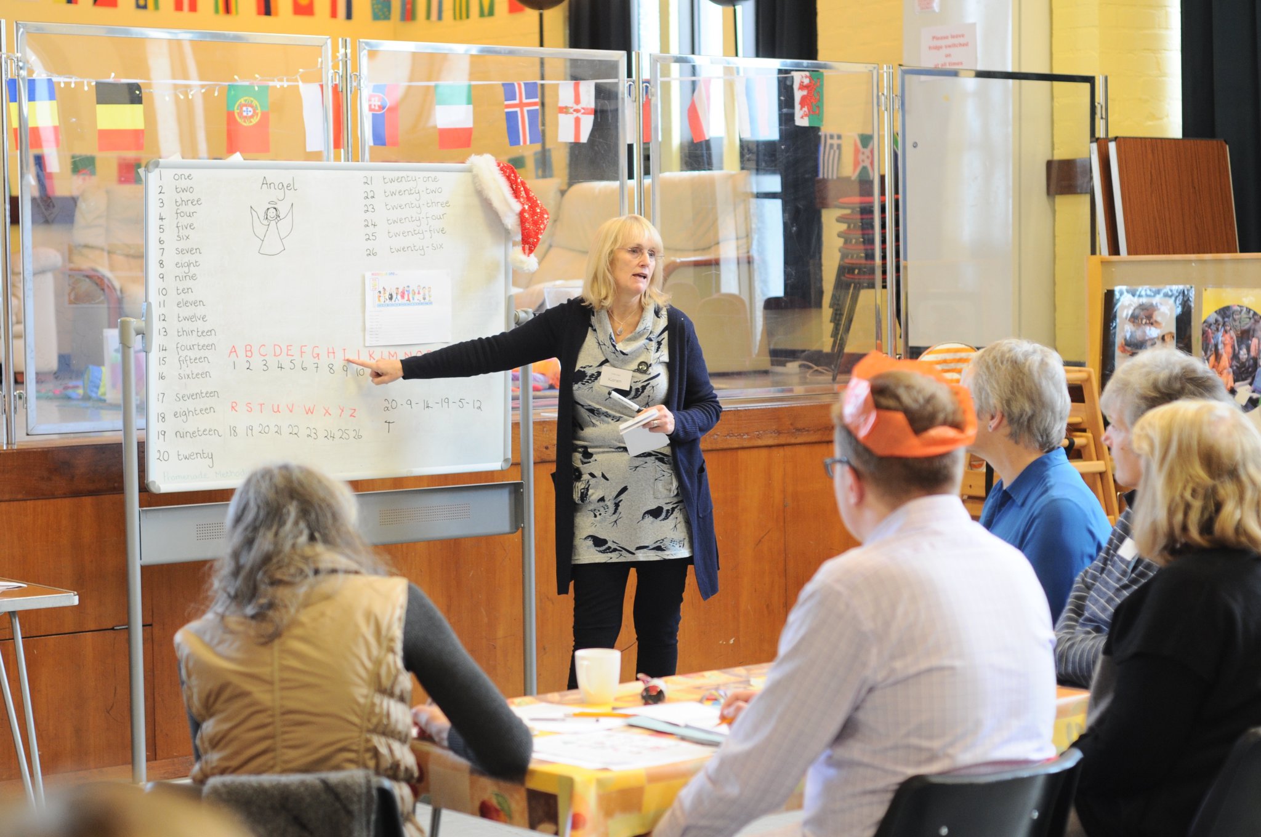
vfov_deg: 18.1
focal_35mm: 75
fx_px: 2624
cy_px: 418
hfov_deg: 27.0
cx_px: 630
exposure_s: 1/40
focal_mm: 50
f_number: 3.2
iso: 400
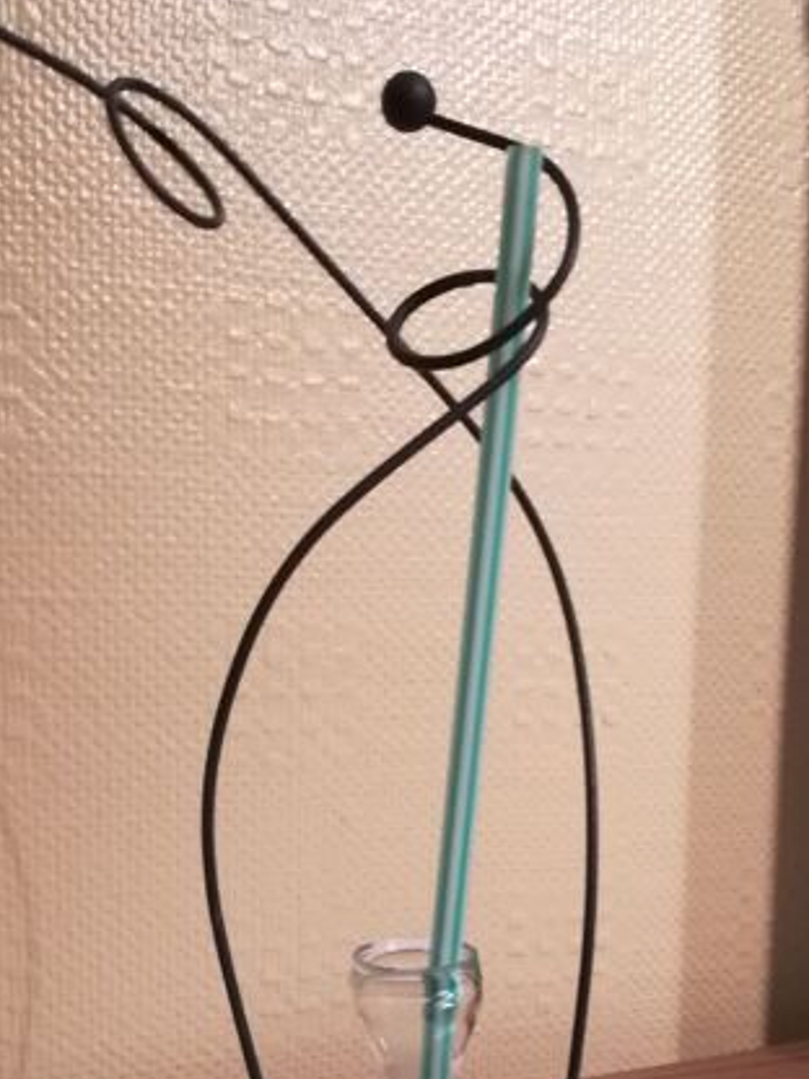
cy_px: 786
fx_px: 1246
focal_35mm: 40
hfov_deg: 35.9
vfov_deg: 45.5
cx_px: 363
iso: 500
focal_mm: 3.83
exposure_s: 1/20
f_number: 2.2
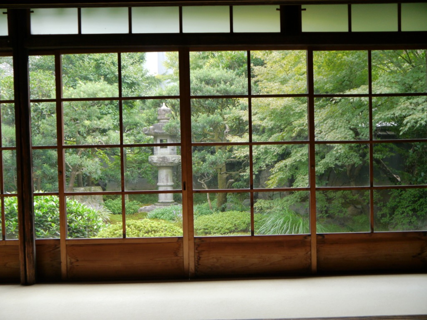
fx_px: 592
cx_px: 214
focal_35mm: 48
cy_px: 160
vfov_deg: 30.3
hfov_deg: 39.7
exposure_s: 1/60
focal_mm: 24
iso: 200
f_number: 4.5
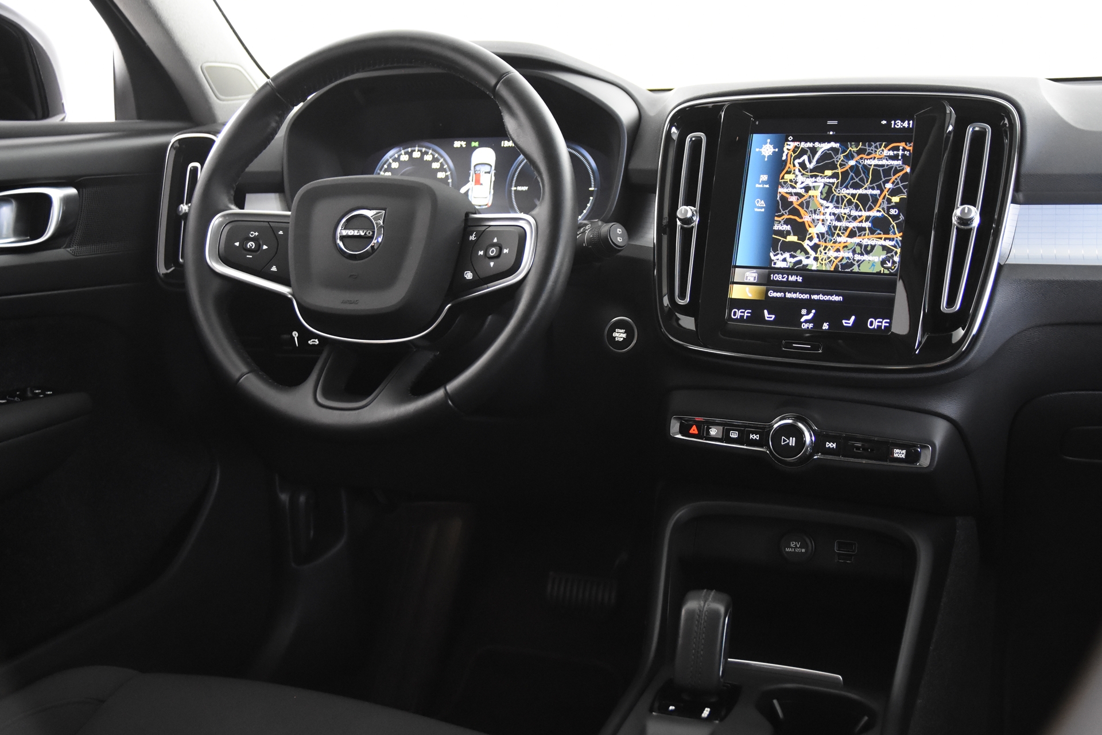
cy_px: 368
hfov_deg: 53.1
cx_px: 551
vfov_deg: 36.9
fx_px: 1102
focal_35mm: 36
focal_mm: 24
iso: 3600
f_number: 3
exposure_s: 1/40
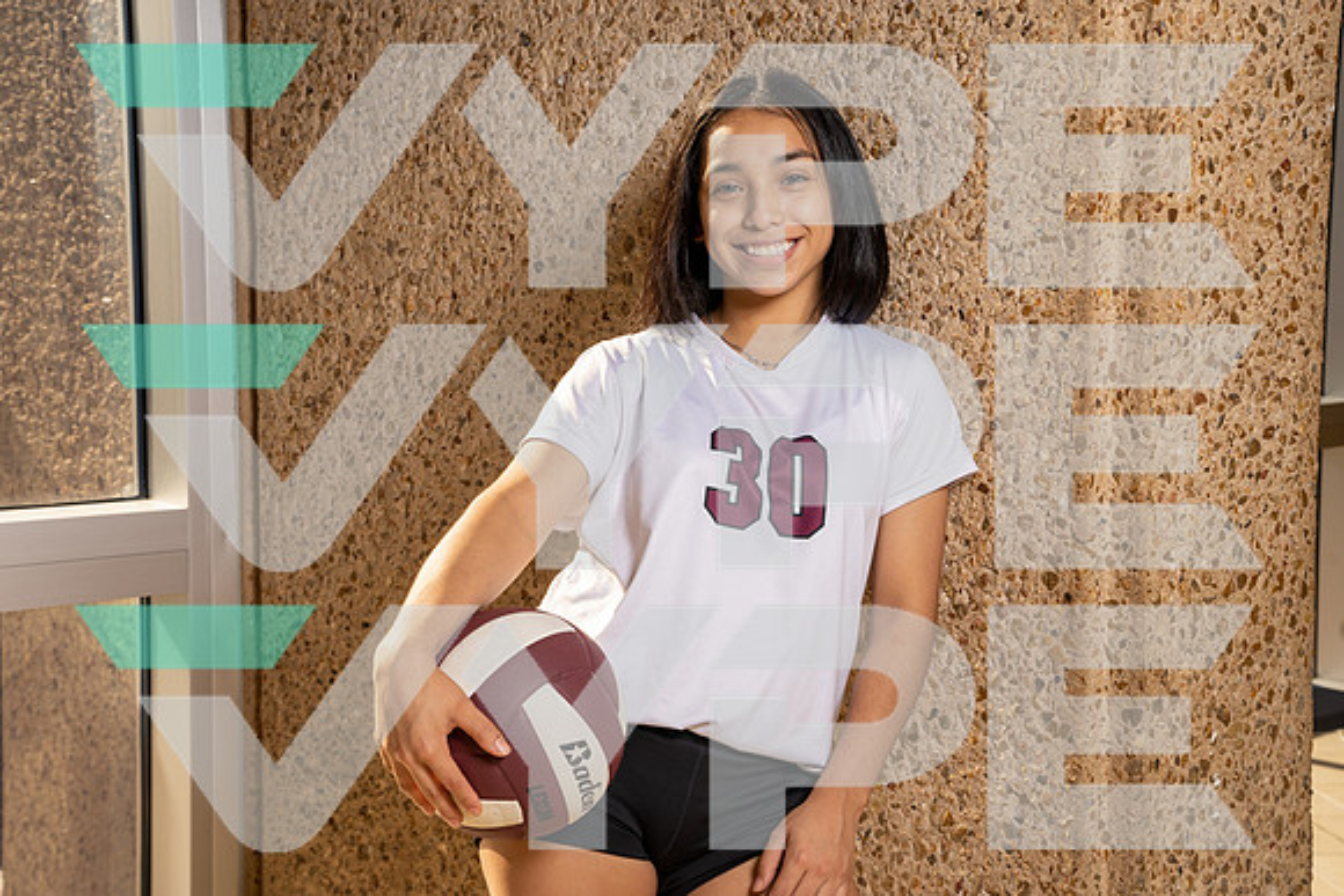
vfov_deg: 25.1
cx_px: 672
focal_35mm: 54
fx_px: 2016
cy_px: 448
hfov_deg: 36.9
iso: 400
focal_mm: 54
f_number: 8
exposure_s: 1/250
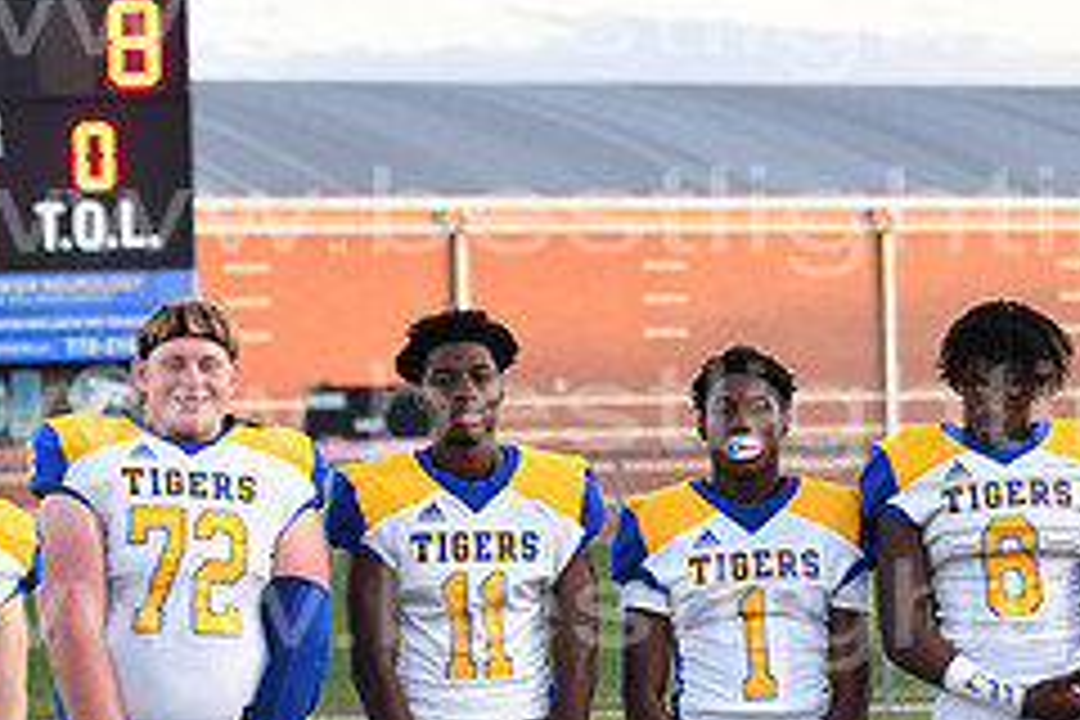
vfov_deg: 4.8
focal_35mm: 283
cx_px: 972
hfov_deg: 7.3
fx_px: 8489
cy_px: 713
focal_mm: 78
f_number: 4
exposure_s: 1/400
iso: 640
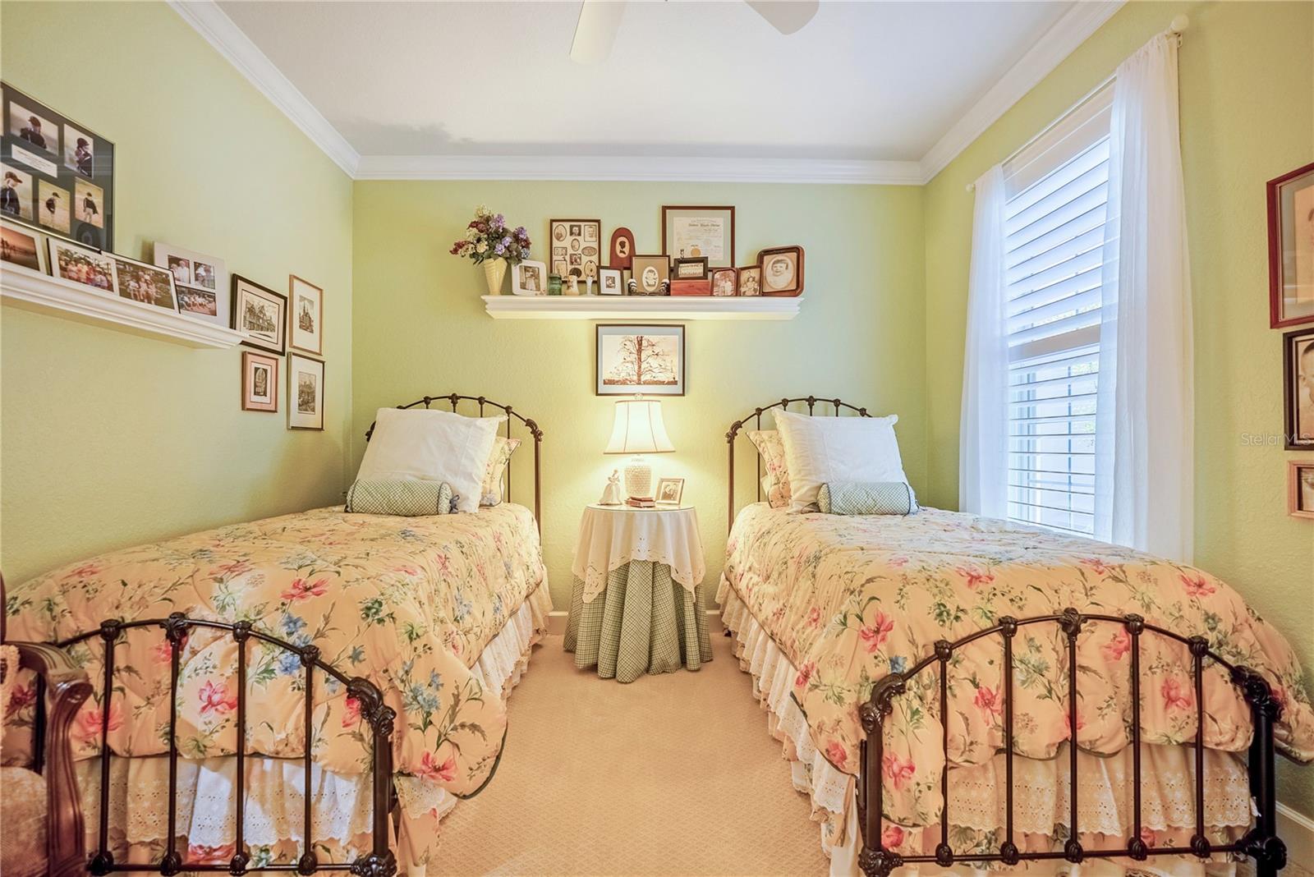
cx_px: 657
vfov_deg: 81.3
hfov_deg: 104.2
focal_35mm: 14
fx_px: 511
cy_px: 438
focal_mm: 14
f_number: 3.5
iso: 1600
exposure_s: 1/2500
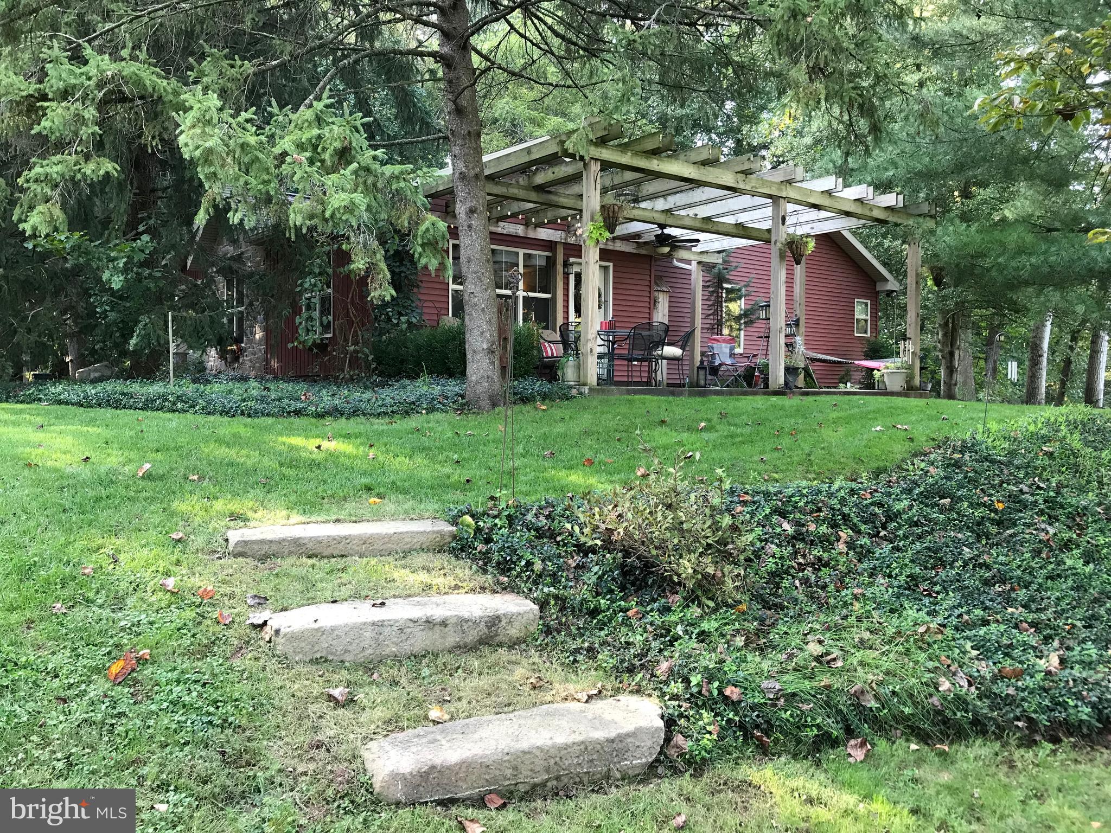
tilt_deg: -2.6
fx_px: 899
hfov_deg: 63.4
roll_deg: -0.5
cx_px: 556
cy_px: 416
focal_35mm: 28
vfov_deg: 49.7
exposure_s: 1/30
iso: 25
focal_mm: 3.99
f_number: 1.8
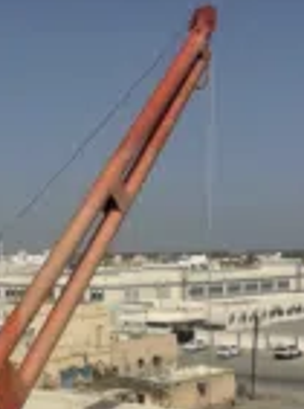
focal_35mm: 74
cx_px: 90
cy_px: 357
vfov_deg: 25.7
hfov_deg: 19.7
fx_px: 870
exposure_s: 1/14286
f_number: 1.5
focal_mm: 5.7
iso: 50
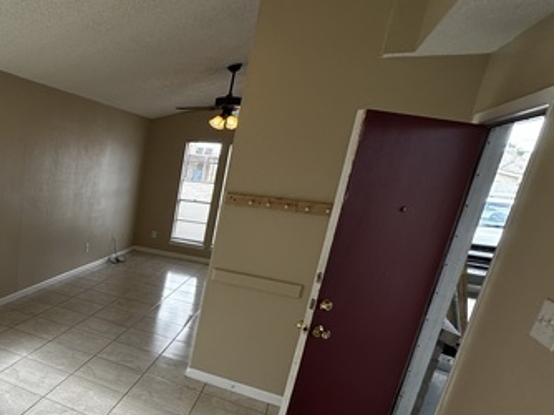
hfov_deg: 52.0
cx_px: 12
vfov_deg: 48.9
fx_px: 448
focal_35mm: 28
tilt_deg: -15.7
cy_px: 272
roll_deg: -3.4
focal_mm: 2.22
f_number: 2.2
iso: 40
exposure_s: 1/161
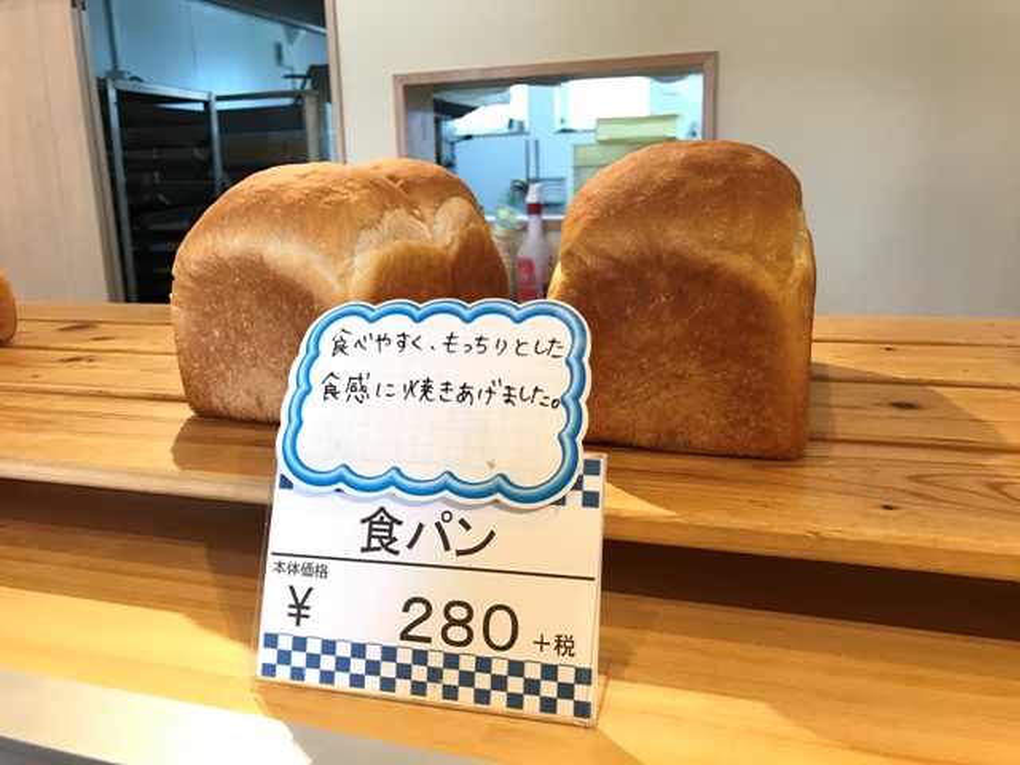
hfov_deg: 63.4
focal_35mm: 28
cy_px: 382
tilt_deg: -13.2
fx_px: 825
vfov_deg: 49.7
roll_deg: +1.9
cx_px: 510
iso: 25
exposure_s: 1/33
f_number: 1.8
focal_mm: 3.99
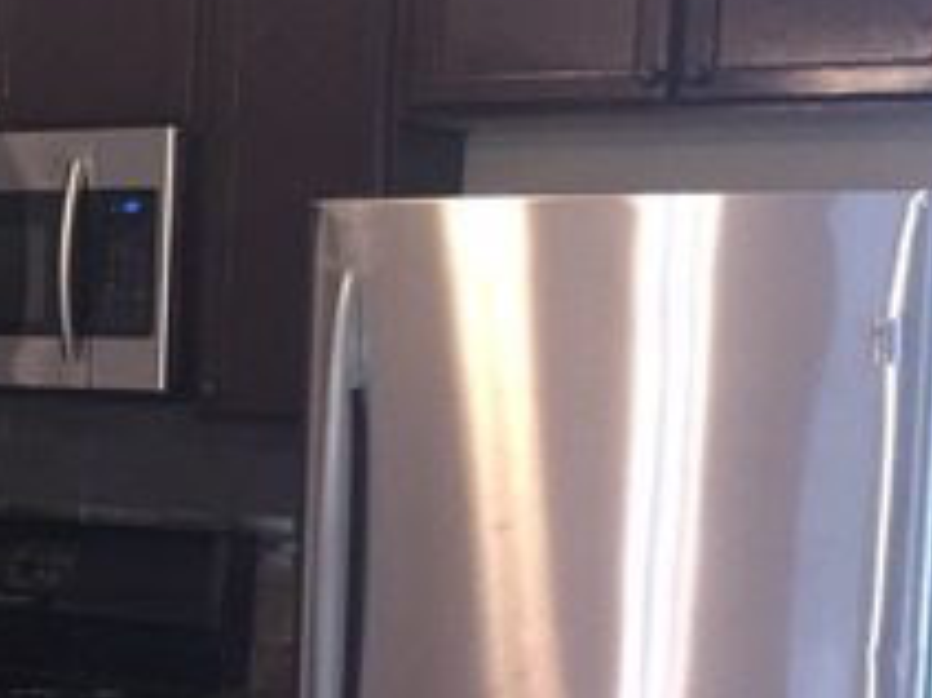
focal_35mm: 88
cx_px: -309
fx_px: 2368
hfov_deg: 20.2
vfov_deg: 16.6
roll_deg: -1.2
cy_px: 565
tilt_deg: -6.7
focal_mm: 4.15
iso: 160
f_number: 2.2
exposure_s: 1/30
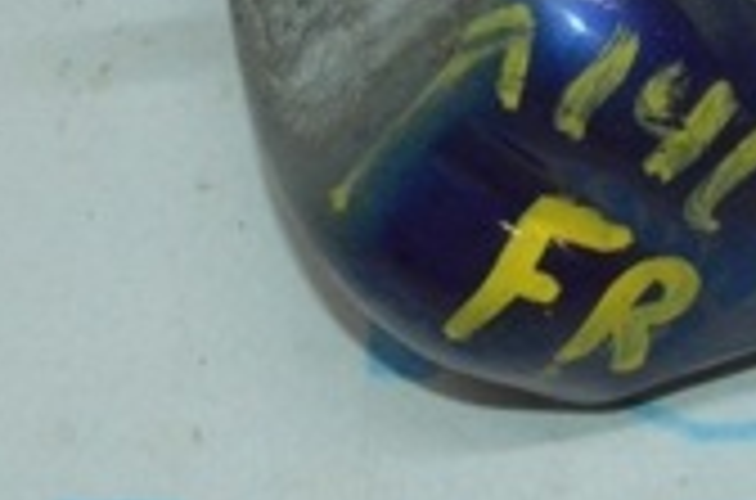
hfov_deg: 19.7
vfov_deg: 13.0
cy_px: -11
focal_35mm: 103
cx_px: 616
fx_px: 2157
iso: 4500
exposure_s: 1/60
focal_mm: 18
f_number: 22
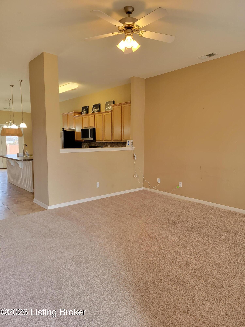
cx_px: 122
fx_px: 226
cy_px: 164
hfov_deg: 56.8
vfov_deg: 71.6
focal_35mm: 24
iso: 320
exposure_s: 1/120
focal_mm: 6.7
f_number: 1.8
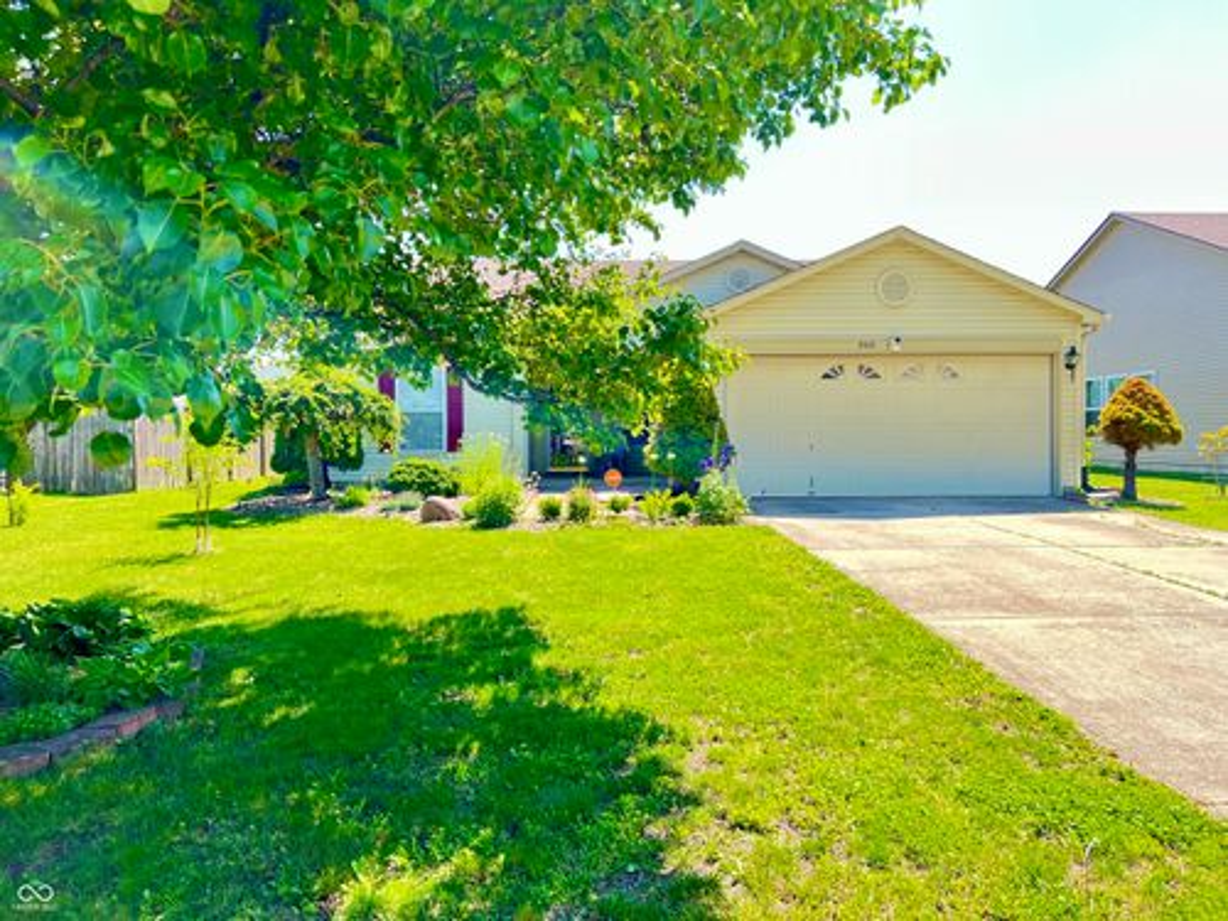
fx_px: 922
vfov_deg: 53.1
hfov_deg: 67.3
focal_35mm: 26
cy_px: 460
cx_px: 614
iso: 50
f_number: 1.5
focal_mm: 5.7
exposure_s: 1/426
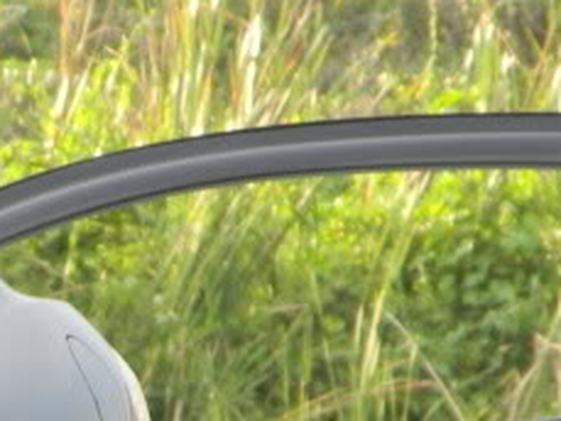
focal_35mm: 1011
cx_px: -284
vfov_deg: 1.5
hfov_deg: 2.0
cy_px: 656
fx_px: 16393
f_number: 5.4
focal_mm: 41
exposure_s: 1/30
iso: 88
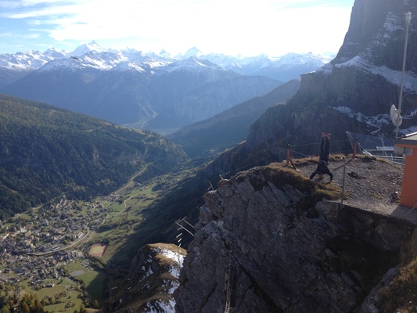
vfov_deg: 40.7
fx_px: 422
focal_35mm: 35
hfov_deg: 52.6
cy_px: 156
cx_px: 208
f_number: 2.4
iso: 50
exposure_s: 1/968
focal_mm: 4.28
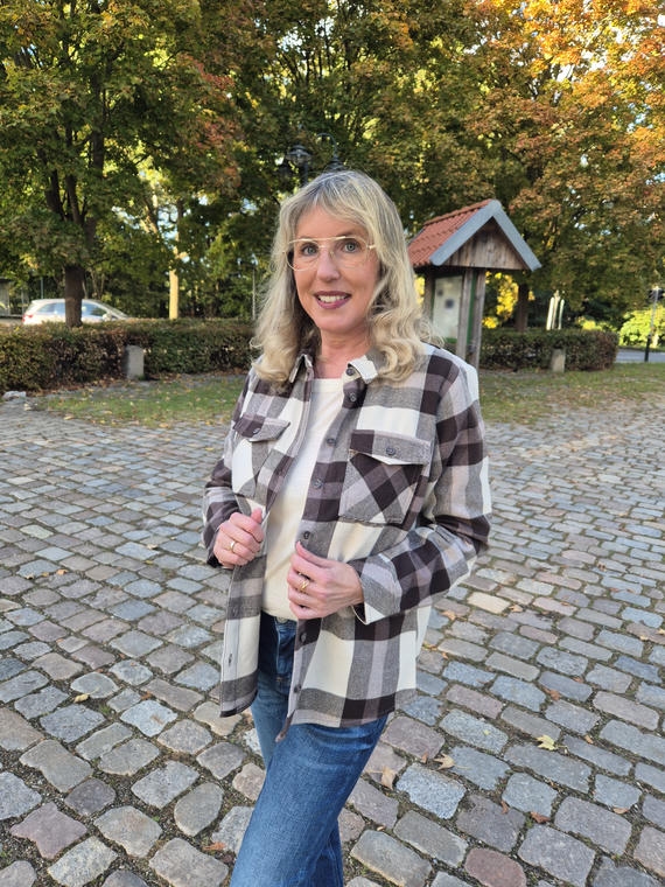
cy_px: 444
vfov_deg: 73.9
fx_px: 589
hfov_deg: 58.9
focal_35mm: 23
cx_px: 332
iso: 32
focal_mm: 5.4
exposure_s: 1/180
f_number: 1.8
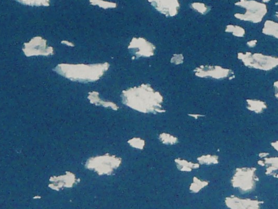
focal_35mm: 958
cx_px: 536
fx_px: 7697
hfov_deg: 2.1
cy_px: -96
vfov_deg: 1.6
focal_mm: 25.9
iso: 100
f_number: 6.3
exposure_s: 1/500
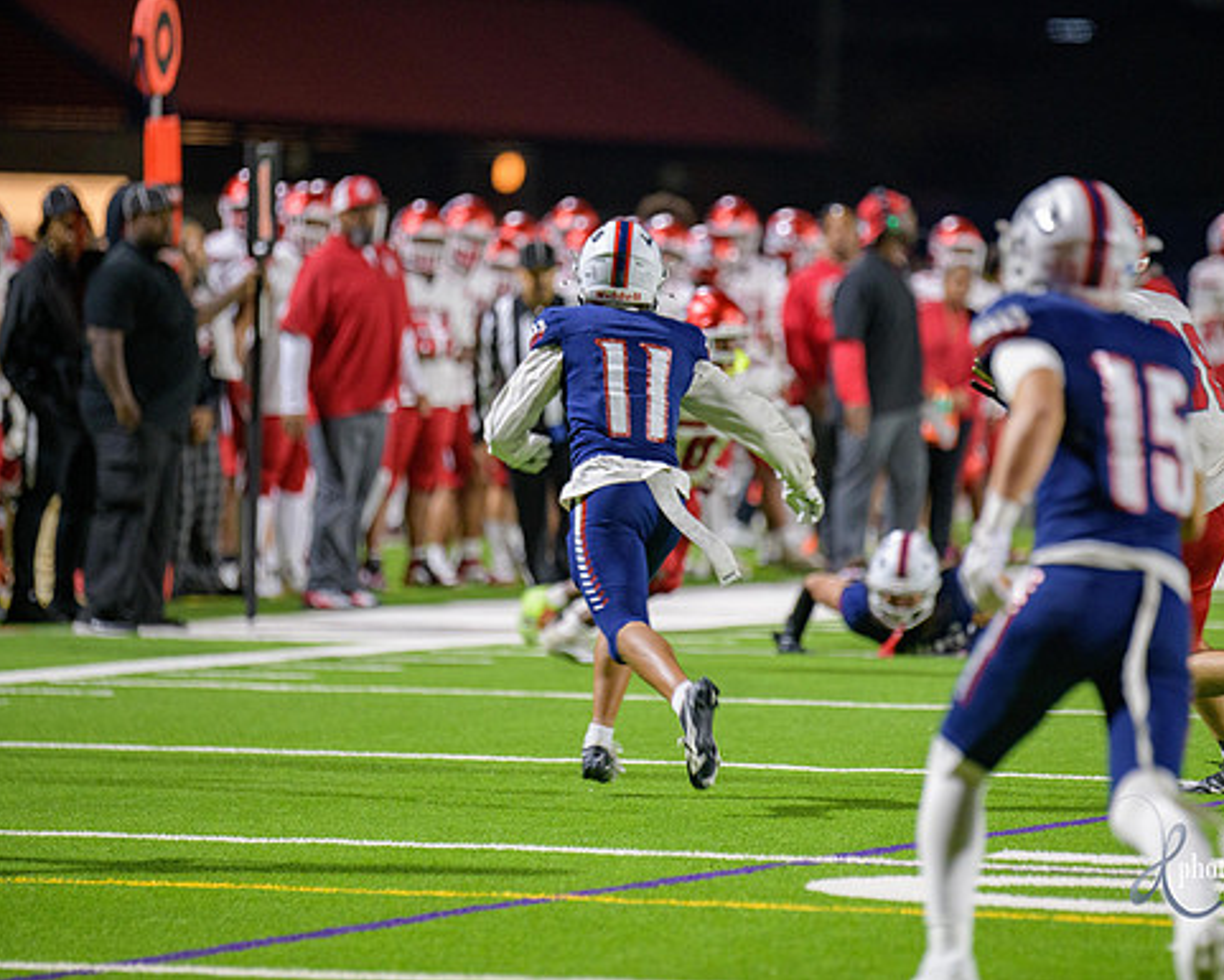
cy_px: 490
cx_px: 651
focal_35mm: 283
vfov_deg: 5.5
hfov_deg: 6.8
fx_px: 10254
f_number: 2.8
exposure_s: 1/250
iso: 2000
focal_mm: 250
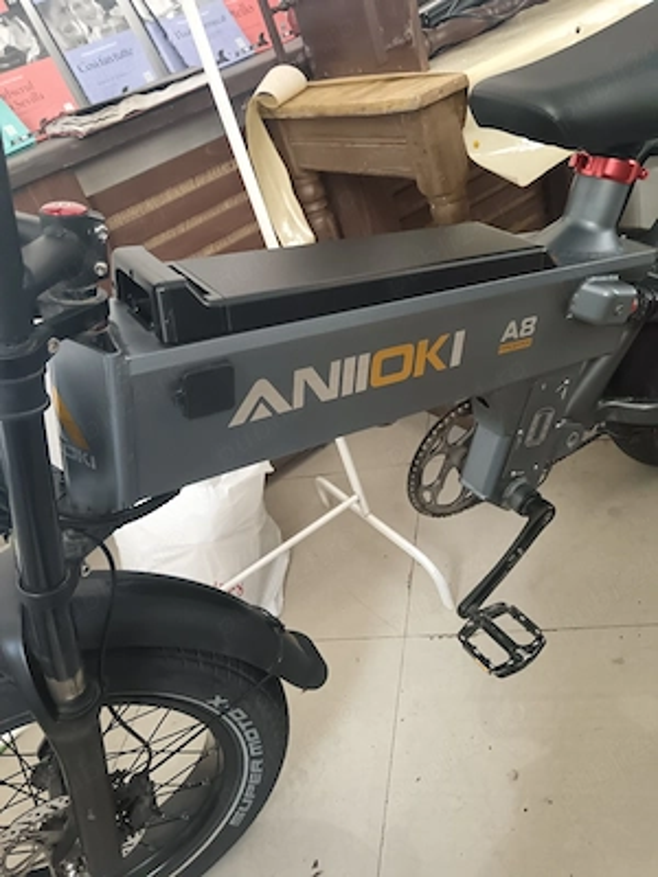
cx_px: 329
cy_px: 438
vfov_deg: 65.3
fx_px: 684
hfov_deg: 51.4
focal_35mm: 27
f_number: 1.9
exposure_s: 1/100
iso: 2232
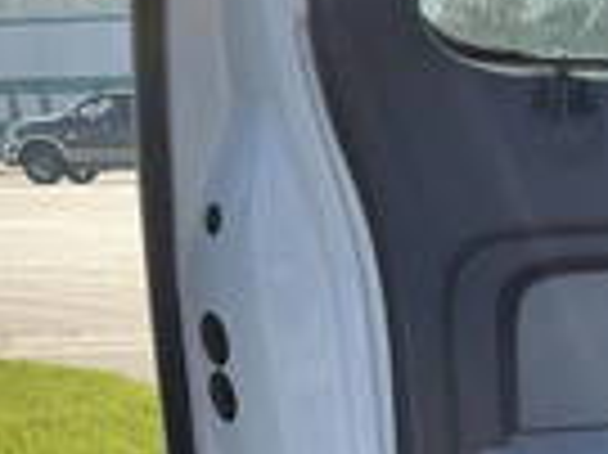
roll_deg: +0.4
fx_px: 1457
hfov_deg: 22.0
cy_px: 566
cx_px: 712
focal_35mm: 83
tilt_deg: -15.8
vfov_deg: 16.9
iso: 25
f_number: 1.8
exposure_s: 1/457
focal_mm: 3
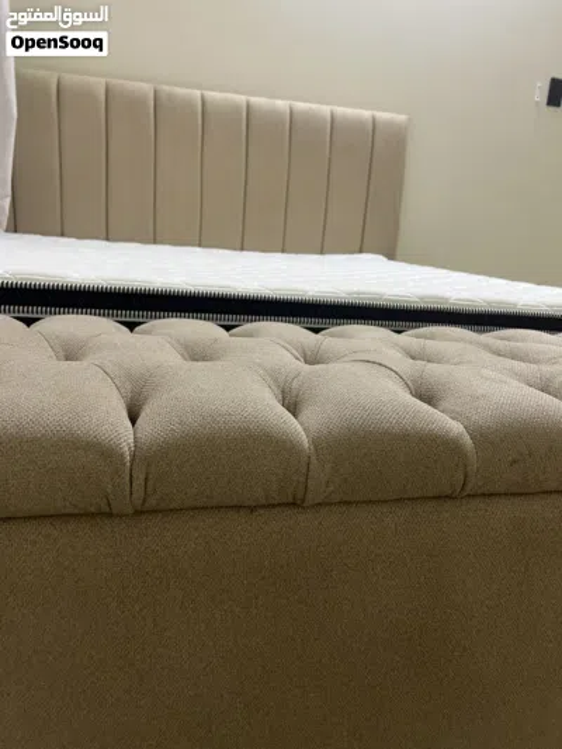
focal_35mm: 26
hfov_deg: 53.1
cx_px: 281
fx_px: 563
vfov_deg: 67.3
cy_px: 374
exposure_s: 1/50
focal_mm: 5.7
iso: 160
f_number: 1.5
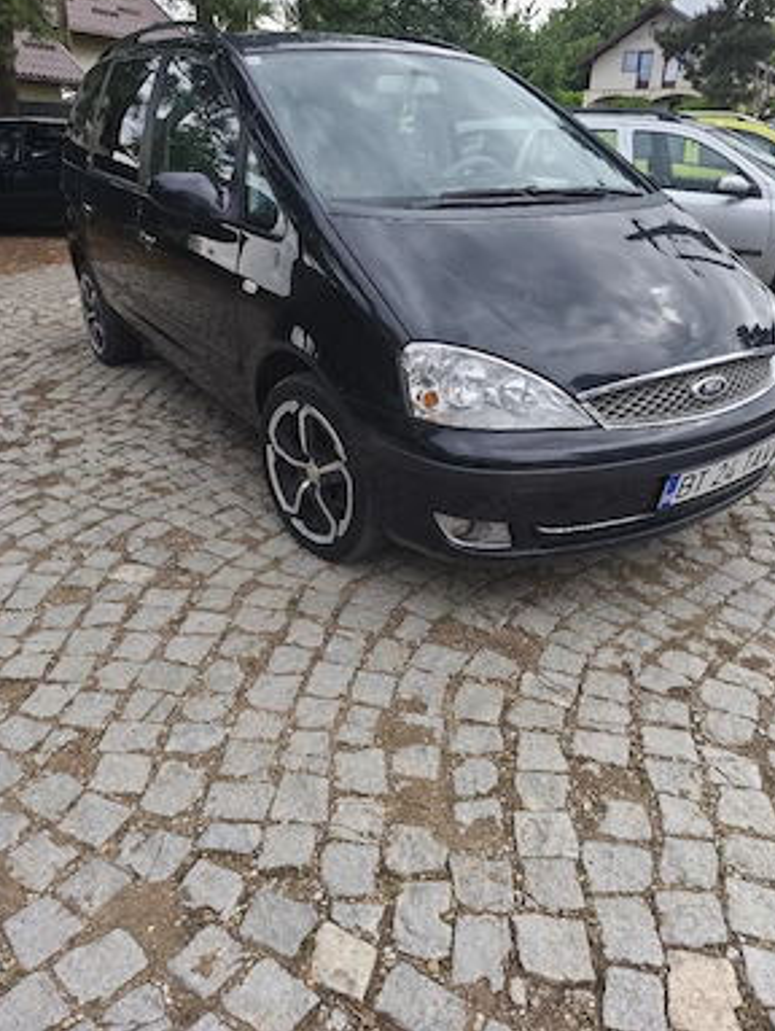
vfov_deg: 71.5
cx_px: 398
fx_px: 715
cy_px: 495
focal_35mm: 24
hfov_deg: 56.9
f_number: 1.65
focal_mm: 6.18
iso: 50
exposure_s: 1/130
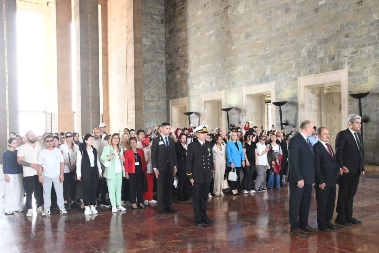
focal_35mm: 32
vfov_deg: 41.1
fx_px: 337
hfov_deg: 58.7
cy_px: 128
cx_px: 186
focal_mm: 21
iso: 4500
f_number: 10
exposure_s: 1/60
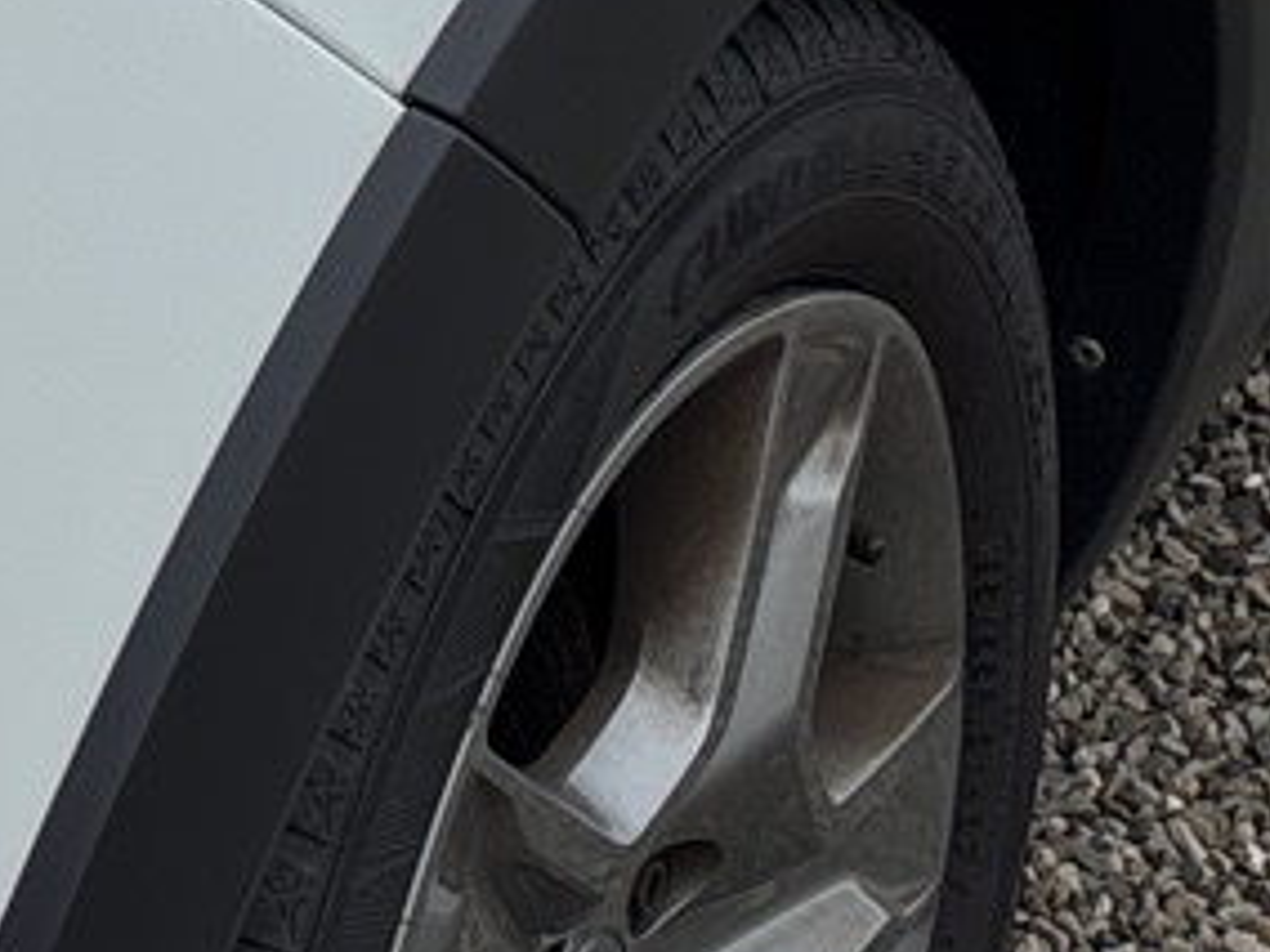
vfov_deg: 8.2
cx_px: -729
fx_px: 6457
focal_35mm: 176
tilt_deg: -18.2
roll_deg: +0.3
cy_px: -635
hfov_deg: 10.8
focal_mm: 5.96
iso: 50
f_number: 1.6
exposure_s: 1/3413
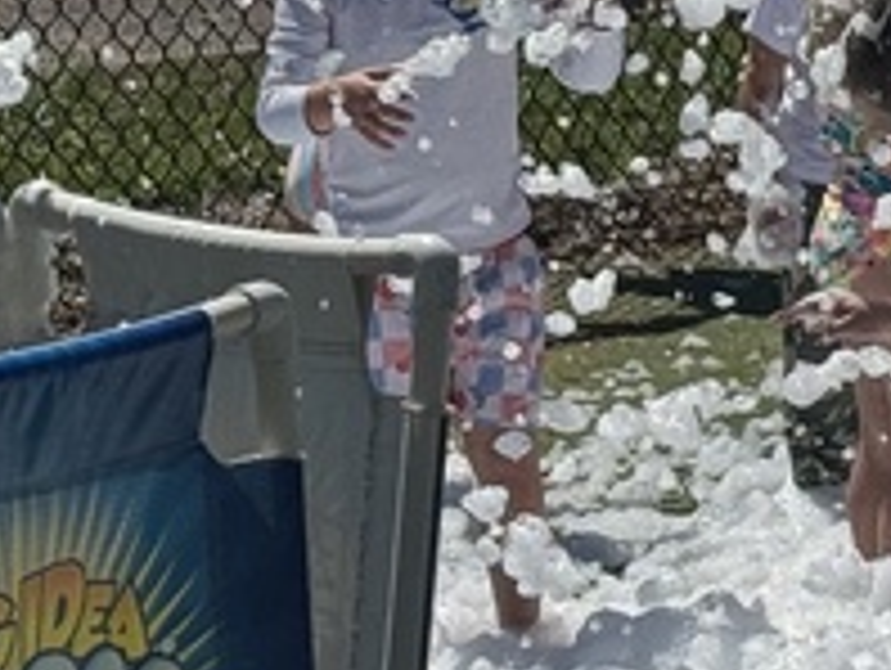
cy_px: 211
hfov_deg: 7.8
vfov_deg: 6.0
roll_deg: +1.1
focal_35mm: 248
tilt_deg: -7.3
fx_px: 6391
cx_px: 1418
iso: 64
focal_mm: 6.76
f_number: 1.78
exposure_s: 1/10526
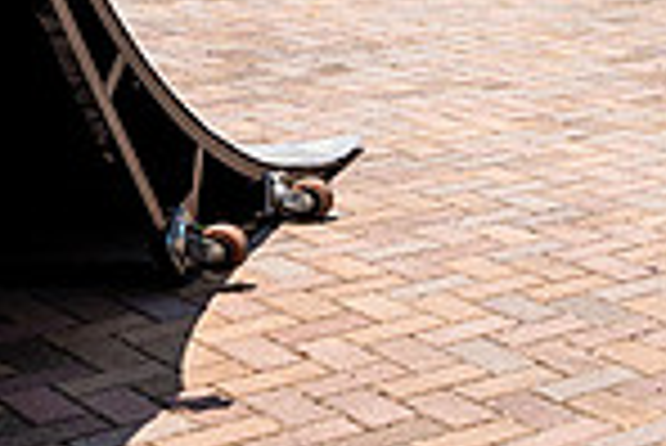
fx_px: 1981
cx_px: 1074
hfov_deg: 16.8
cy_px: -79
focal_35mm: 107
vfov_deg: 12.5
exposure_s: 1/2500
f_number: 3.2
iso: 125
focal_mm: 14
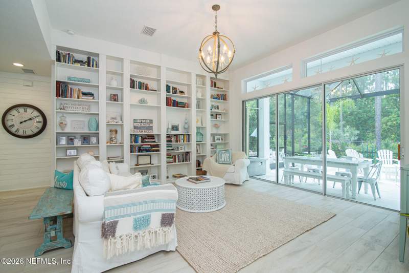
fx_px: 193
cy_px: 136
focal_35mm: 17
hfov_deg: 93.3
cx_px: 204
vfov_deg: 70.4
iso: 250
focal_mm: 17
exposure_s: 1/25
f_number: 8
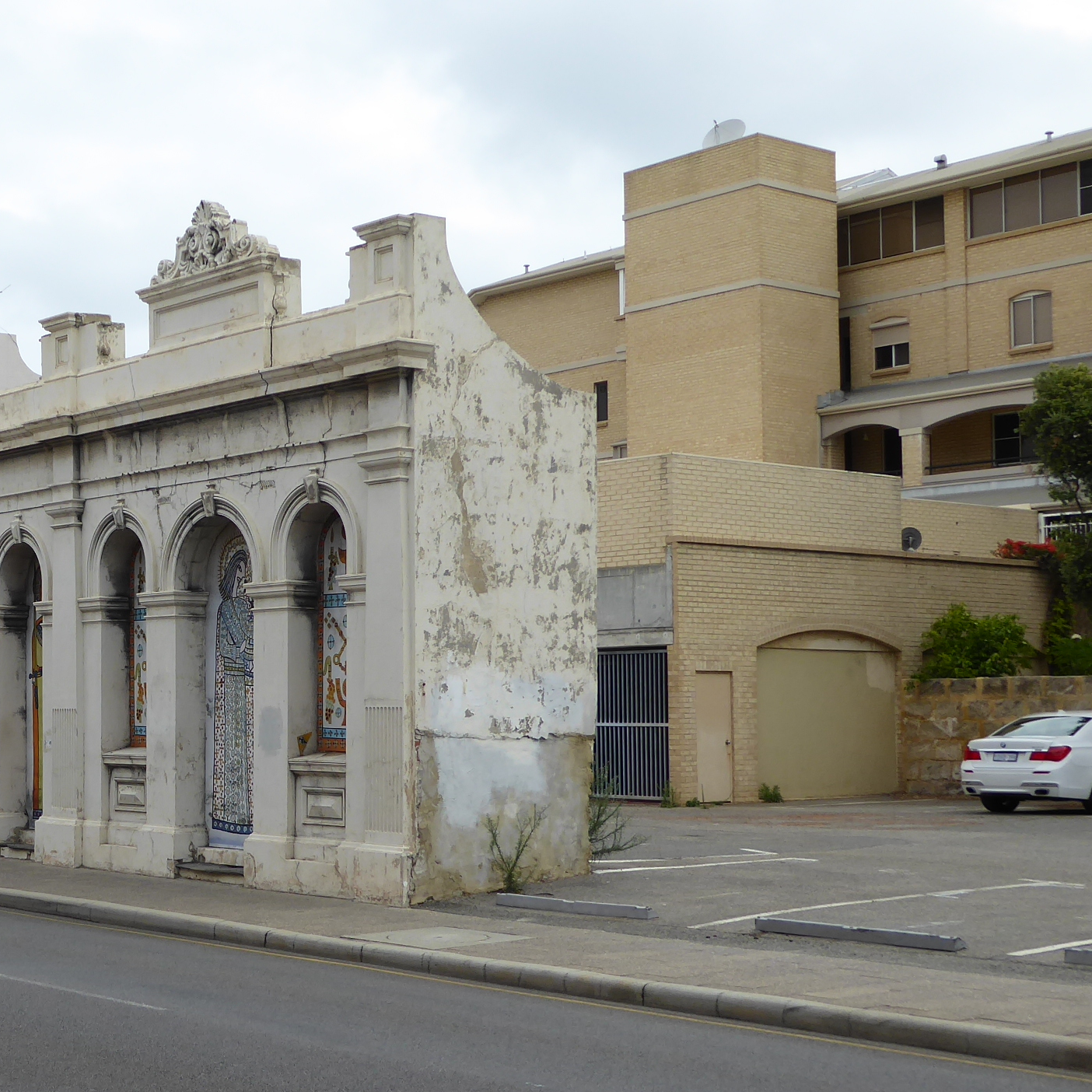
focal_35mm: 58
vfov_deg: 29.5
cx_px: 113
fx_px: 2070
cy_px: 628
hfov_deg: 28.4
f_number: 3.7
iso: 80
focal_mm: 6.3
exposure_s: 1/400
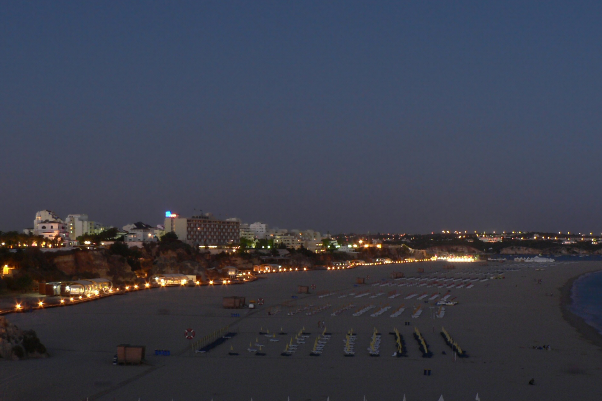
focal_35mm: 51
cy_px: 258
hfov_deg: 38.7
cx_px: 372
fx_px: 853
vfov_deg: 26.4
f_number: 4.5
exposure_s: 3.2
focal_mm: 6
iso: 80
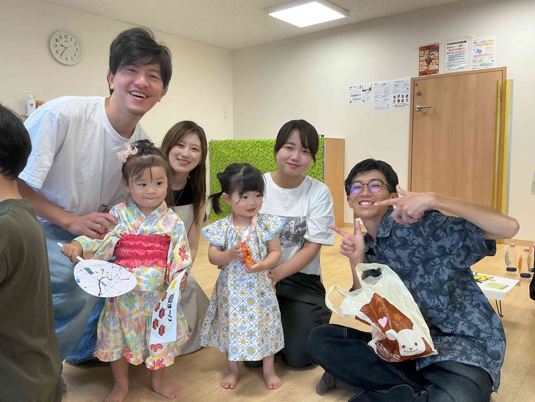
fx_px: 448
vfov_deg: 48.2
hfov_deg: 61.7
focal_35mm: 29
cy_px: 201
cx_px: 268
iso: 25
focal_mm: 3
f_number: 1.8
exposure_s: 1/100
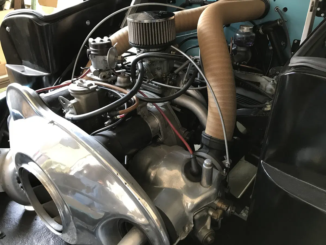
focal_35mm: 28
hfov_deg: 63.4
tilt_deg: -29.9
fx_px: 264
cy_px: 122
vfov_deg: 49.7
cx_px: 163
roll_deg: +1.2
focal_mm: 3.99
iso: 64
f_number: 1.8
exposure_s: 1/17
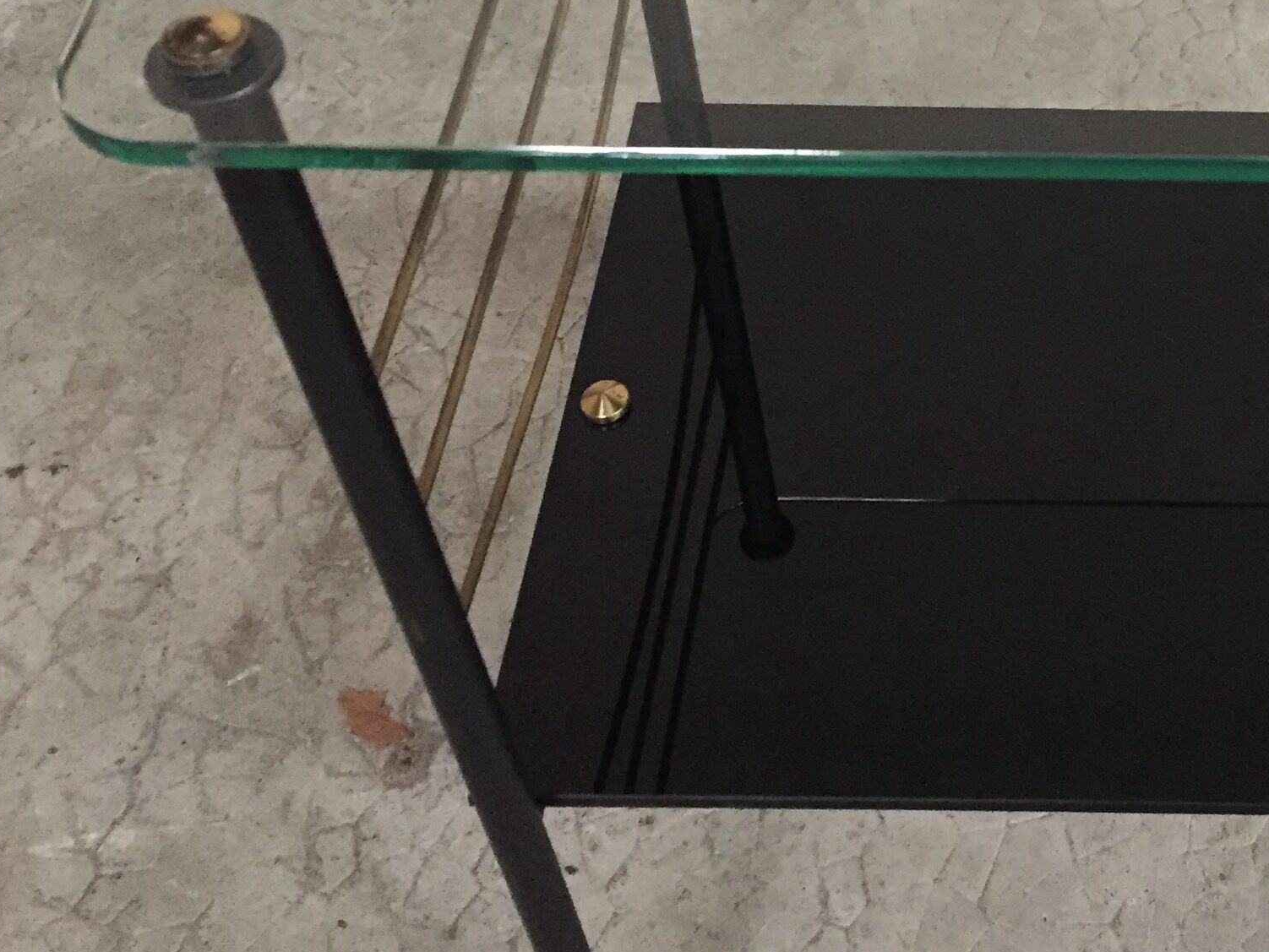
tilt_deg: -46.4
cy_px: 153
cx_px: 1195
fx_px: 2310
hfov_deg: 29.2
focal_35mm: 63
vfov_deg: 22.9
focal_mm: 4.15
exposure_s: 1/17
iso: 320
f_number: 2.2
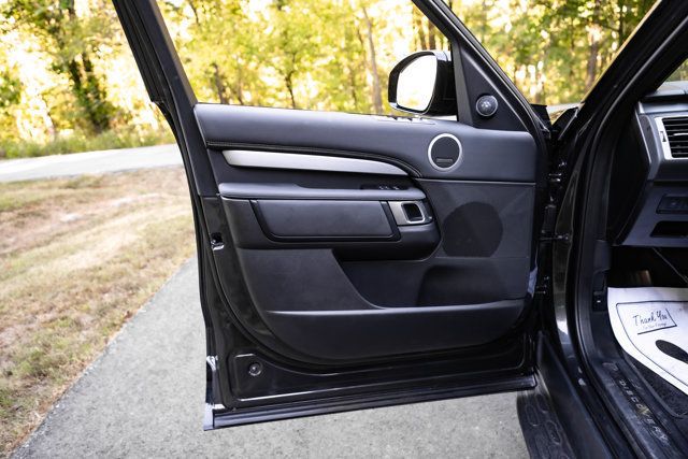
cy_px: 230
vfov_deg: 53.2
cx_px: 344
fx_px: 459
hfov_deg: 73.7
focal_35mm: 24
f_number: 2.8
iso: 640
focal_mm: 24
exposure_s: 1/200
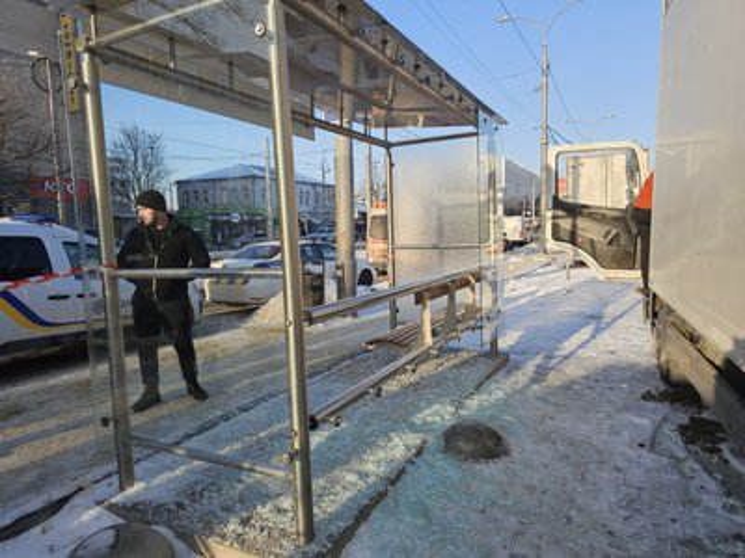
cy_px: 279
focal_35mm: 23
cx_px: 372
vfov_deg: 58.9
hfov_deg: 73.9
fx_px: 495
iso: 10
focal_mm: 6.3
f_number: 1.7
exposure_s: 1/296
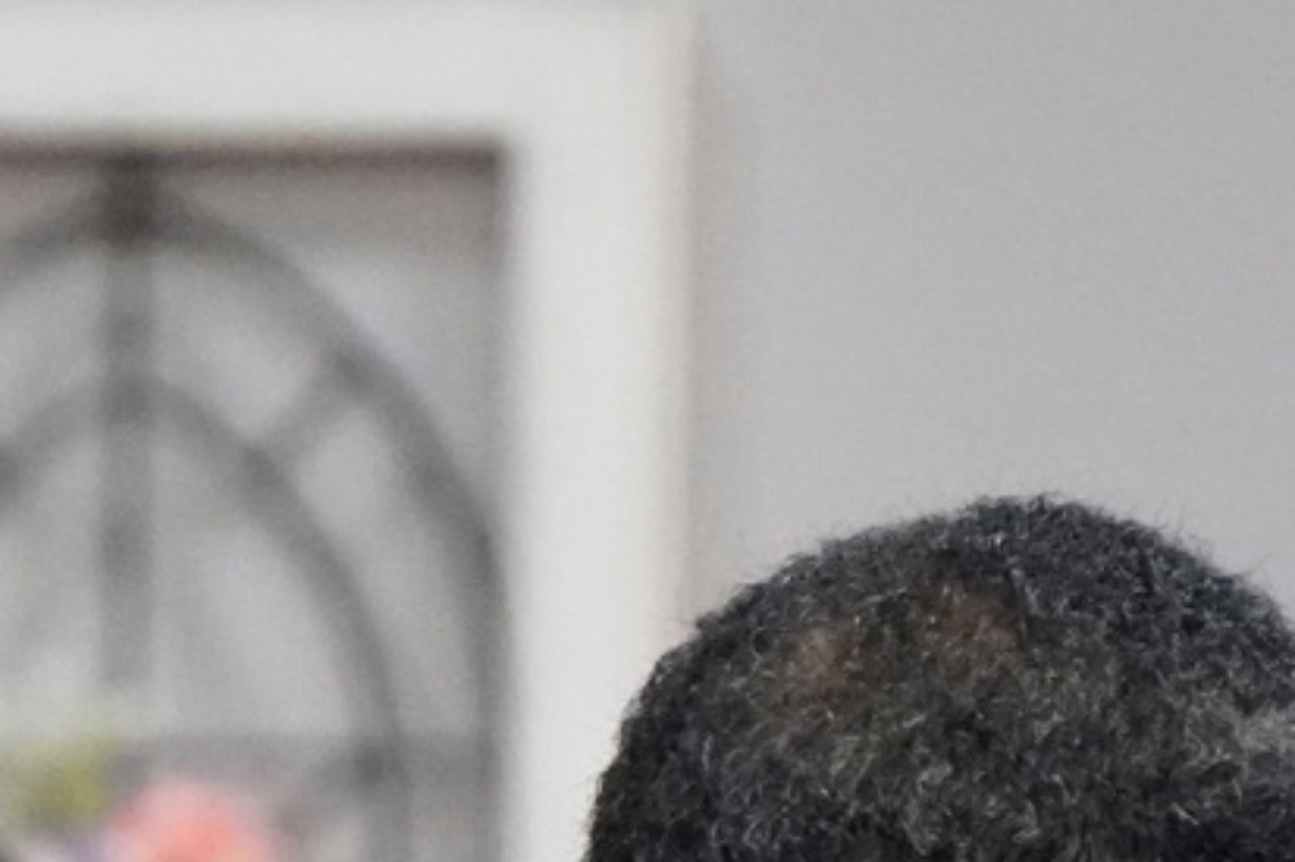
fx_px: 49404
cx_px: -141
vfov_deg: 1.0
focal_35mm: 1374
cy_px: 1351
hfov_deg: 1.5
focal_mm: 210
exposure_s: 1/100
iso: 6400
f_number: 6.3
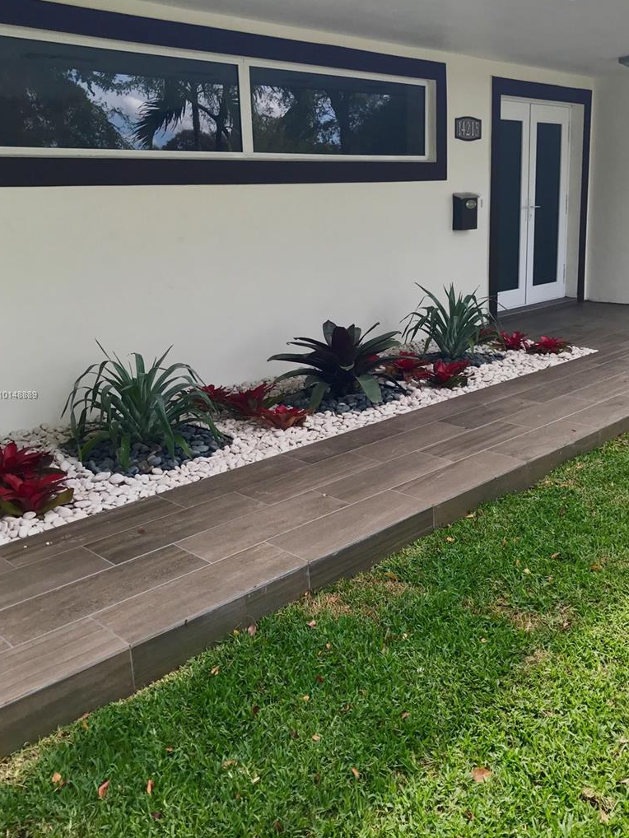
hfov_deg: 42.9
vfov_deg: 55.3
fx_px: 799
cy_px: 395
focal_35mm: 33
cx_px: 334
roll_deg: +1.8
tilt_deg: -12.6
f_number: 1.8
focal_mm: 3.99
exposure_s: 1/563
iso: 20
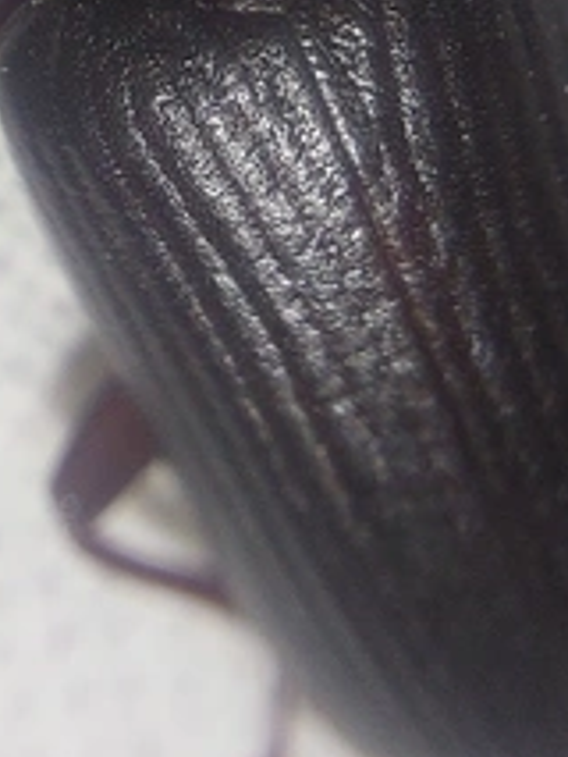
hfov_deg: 19.6
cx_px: 231
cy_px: -103
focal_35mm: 75
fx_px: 1639
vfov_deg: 24.1
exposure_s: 1/983
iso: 50
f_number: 2.4
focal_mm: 2.13
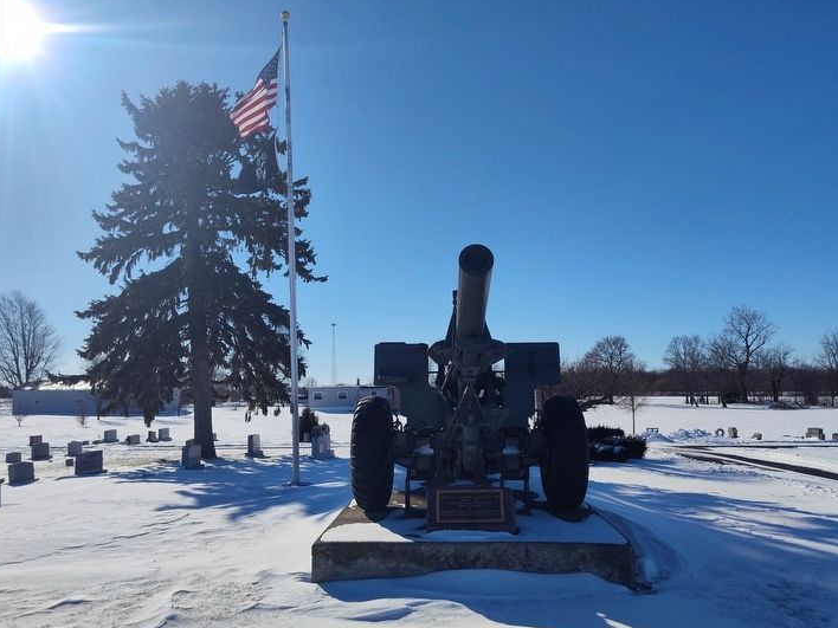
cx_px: 424
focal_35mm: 26
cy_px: 349
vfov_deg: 53.0
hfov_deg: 67.3
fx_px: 629
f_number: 1.8
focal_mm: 5.56
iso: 100
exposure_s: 1/6049
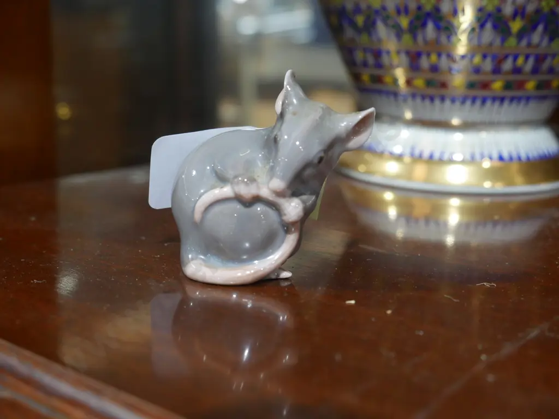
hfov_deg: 38.2
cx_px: 280
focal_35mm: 50
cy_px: 210
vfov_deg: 29.1
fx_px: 807
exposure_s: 1/60
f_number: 5.3
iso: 1250
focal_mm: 25
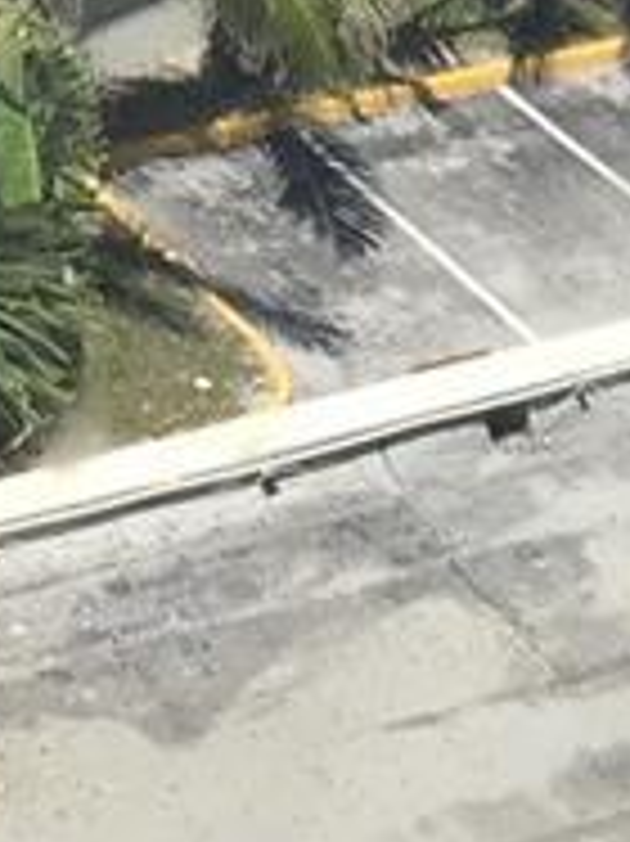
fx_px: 4519
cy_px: -914
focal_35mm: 186
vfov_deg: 9.8
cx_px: -202
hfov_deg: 7.9
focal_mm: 4.15
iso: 32
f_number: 2.2
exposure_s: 1/694
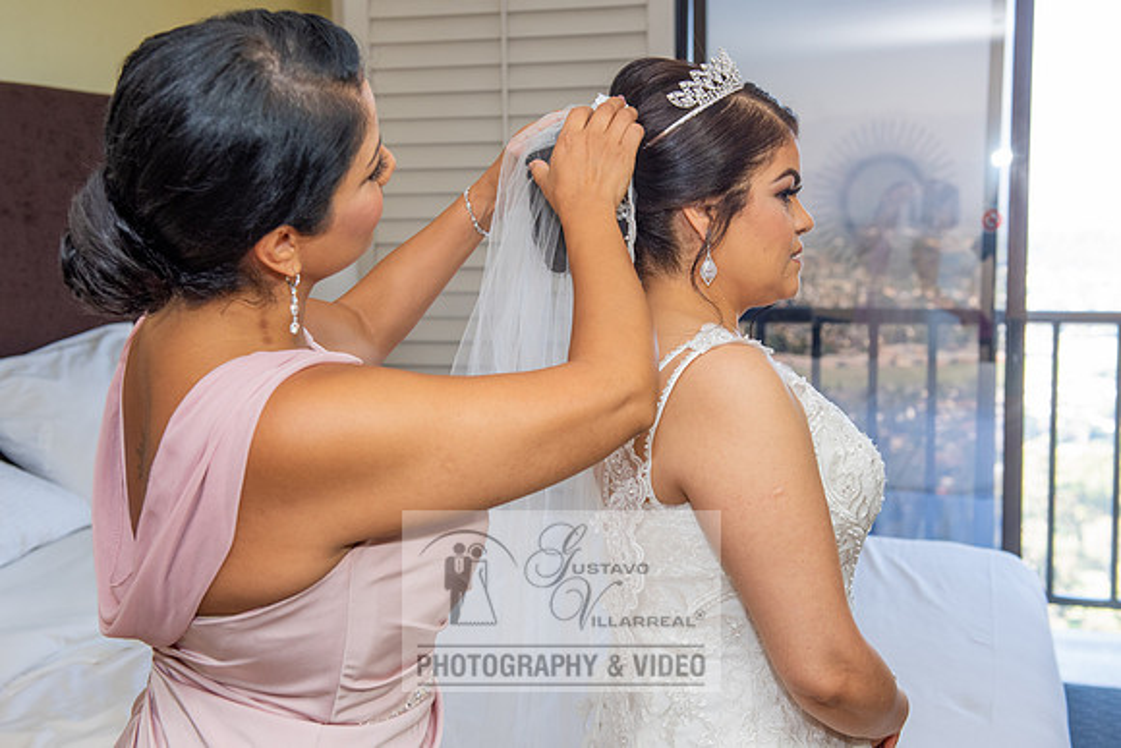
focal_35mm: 48
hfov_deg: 40.7
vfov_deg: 27.8
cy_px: 374
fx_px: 1510
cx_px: 560
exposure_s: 1/125
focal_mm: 44
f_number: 5.6
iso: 640
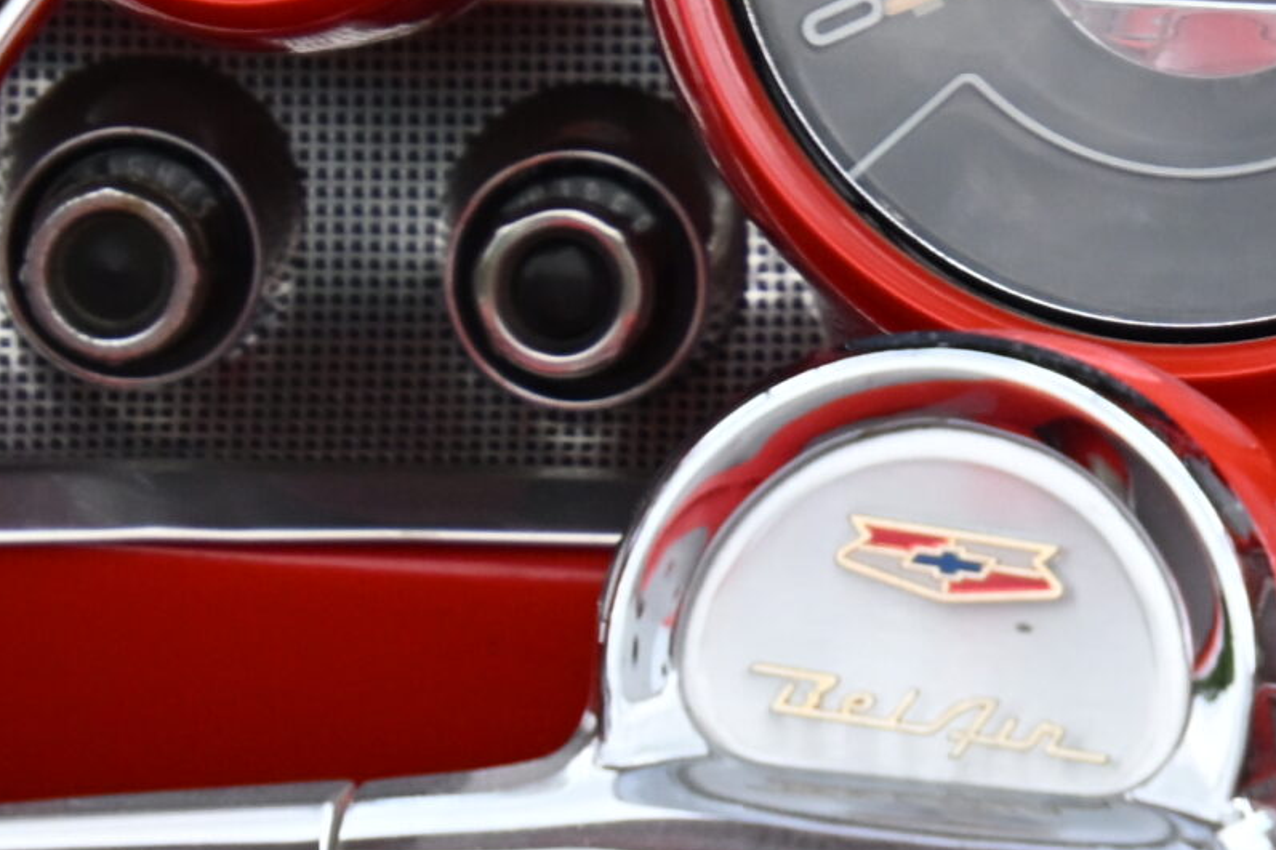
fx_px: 23054
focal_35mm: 651
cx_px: 871
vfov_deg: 2.1
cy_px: 510
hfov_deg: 3.2
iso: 1100
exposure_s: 1/125
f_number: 5.6
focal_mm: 135
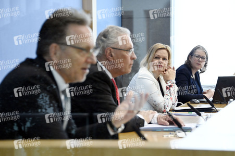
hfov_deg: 16.4
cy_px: 78
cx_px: 118
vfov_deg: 11.0
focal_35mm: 125
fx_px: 815
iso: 5000
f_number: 5.6
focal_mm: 125
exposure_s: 1/800
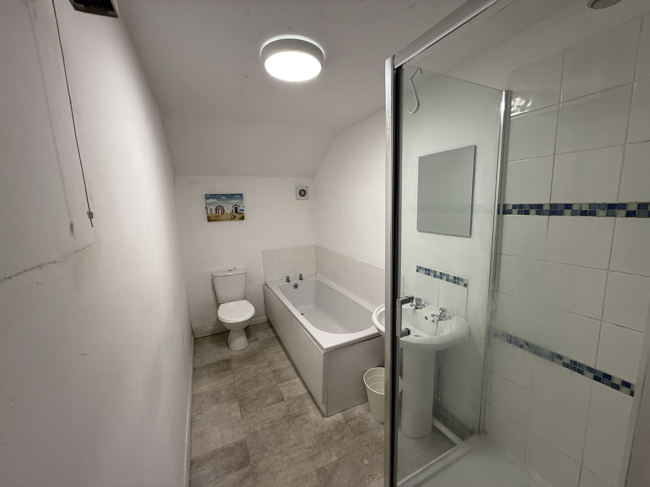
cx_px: 325
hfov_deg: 102.1
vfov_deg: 85.7
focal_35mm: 14
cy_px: 244
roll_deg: +2.9
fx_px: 263
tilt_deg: -8.6
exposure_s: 1/100
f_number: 2.2
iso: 160
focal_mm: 2.22
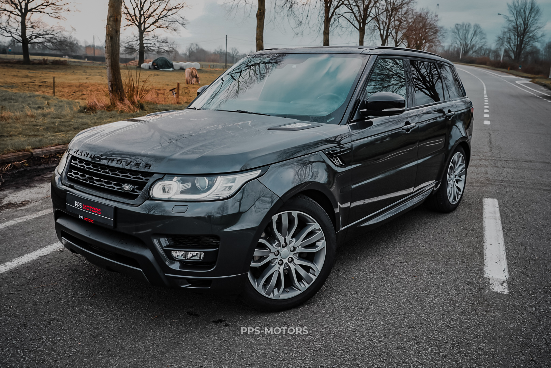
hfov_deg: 60.2
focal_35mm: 31
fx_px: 475
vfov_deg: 42.4
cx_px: 276
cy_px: 184
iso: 100
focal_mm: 31
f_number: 5.6
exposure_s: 1/40
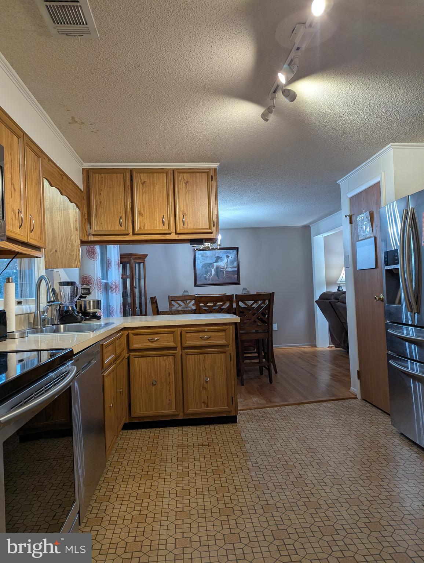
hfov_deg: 56.9
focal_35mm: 24
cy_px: 282
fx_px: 391
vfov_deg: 71.5
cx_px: 212
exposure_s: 1/60
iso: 128
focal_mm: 6.81
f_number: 1.85
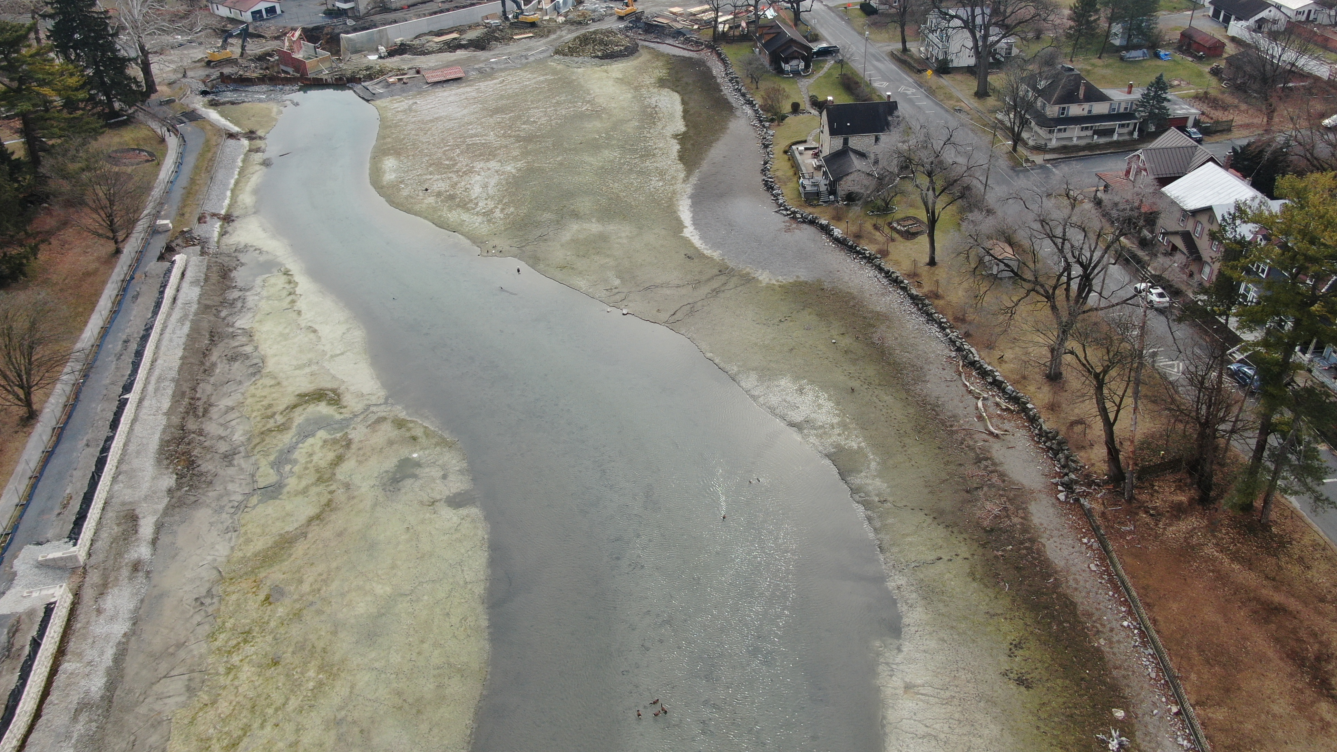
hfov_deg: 69.9
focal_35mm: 27
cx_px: 673
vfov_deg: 42.5
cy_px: 269
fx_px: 957
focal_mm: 4.39
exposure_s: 1/800
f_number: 2.8
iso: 100
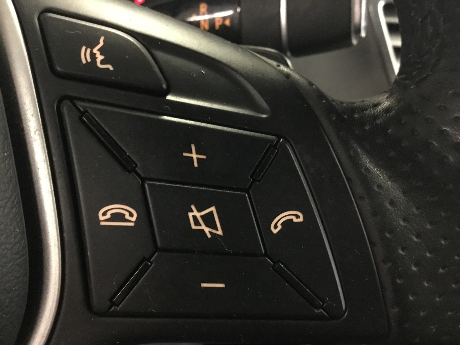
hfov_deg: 58.4
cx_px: 230
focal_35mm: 31
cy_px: 172
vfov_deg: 45.4
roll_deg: -2.9
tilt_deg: -36.6
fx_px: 412
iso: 500
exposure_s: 1/17
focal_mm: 3.3
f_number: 2.4
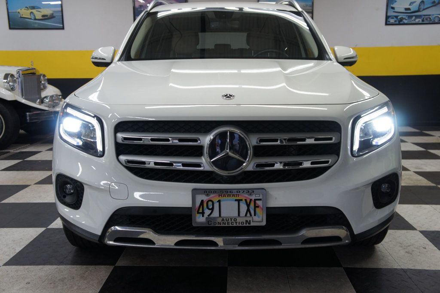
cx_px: 220
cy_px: 146
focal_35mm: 38
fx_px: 458
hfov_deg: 51.3
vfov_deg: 35.5
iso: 200
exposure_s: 1/40
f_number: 4
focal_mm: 25
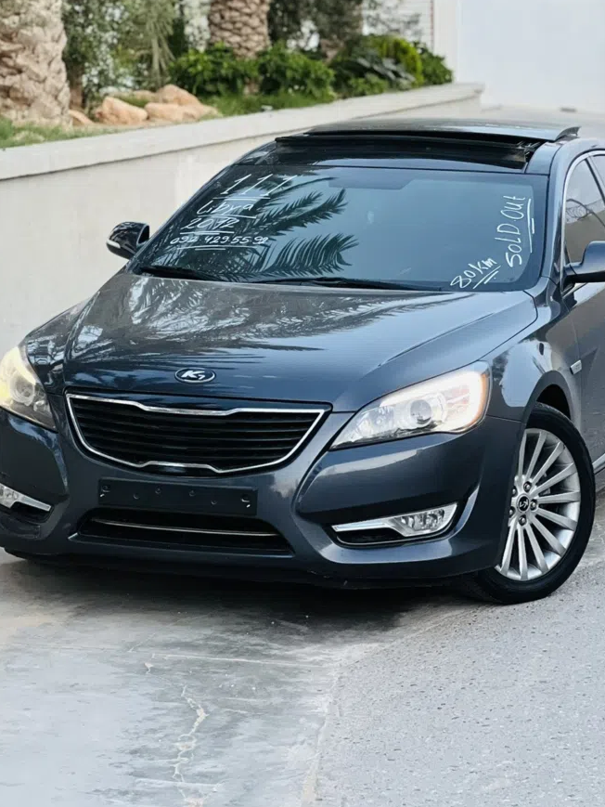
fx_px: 2819
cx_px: 344
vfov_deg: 16.2
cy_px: 183
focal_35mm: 121
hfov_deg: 12.2
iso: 250
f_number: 2.8
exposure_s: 1/121
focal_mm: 9
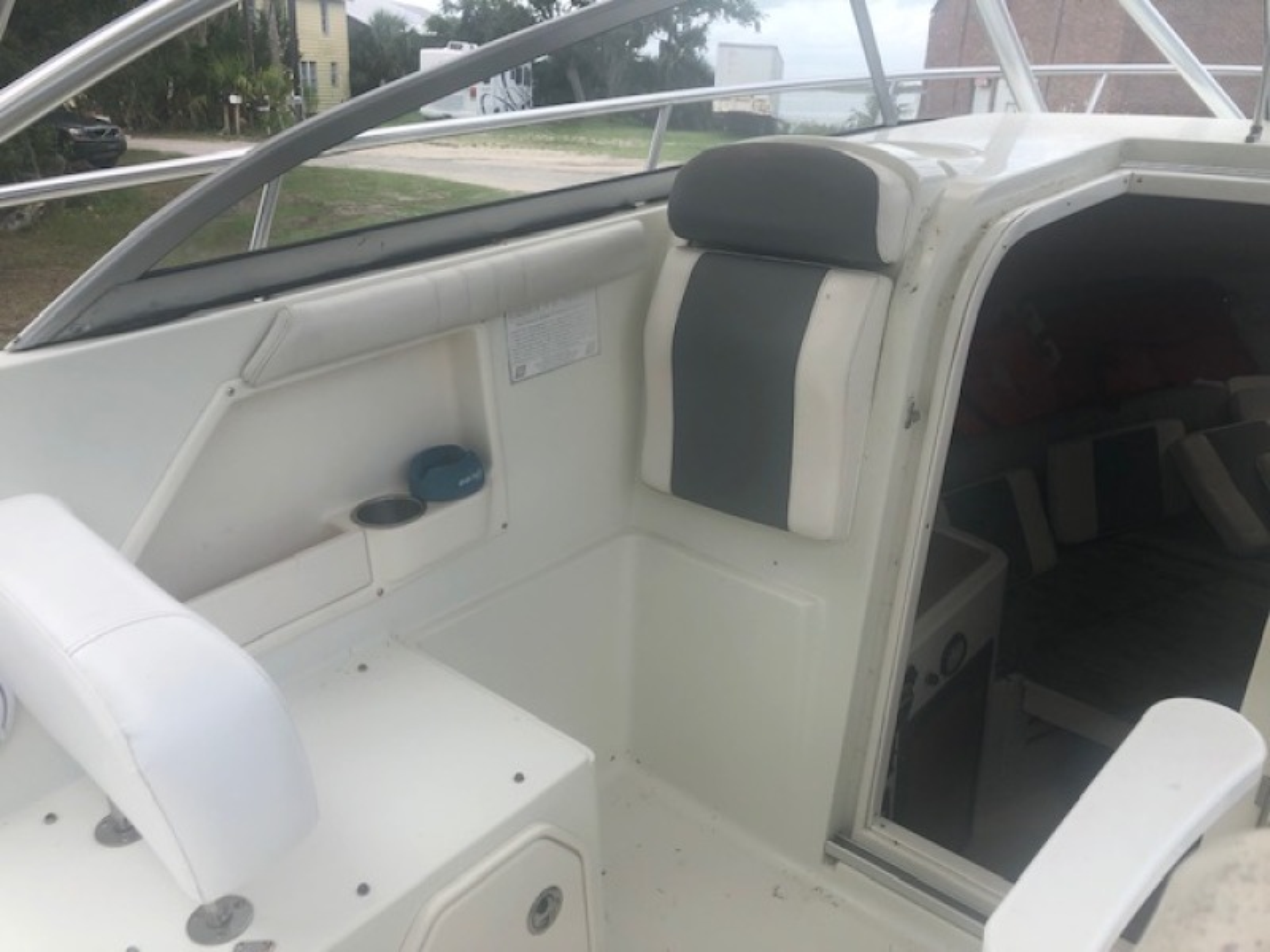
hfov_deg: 63.4
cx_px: 635
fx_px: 1027
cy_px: 476
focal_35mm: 28
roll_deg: -0.9
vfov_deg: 49.7
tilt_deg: -22.1
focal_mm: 3.99
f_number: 1.8
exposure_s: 1/857
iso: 20
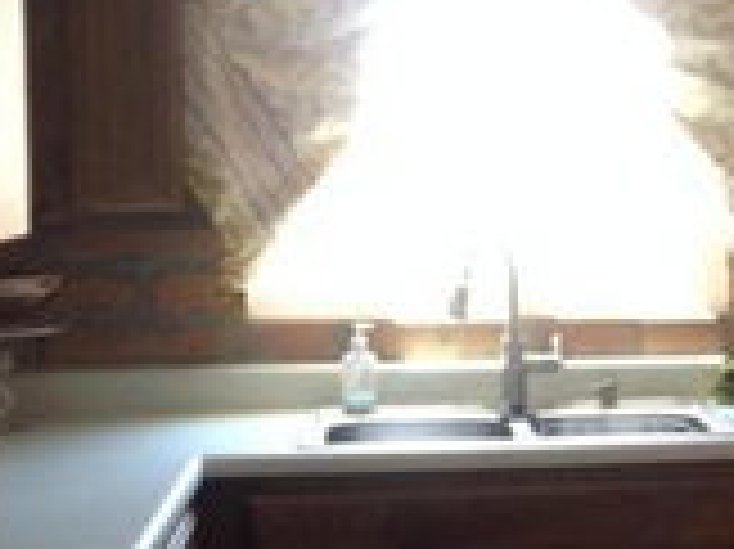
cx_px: 867
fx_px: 1949
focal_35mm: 92
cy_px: 338
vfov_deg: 16.0
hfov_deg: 20.1
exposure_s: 1/15
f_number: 2.4
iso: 100
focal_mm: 4.28
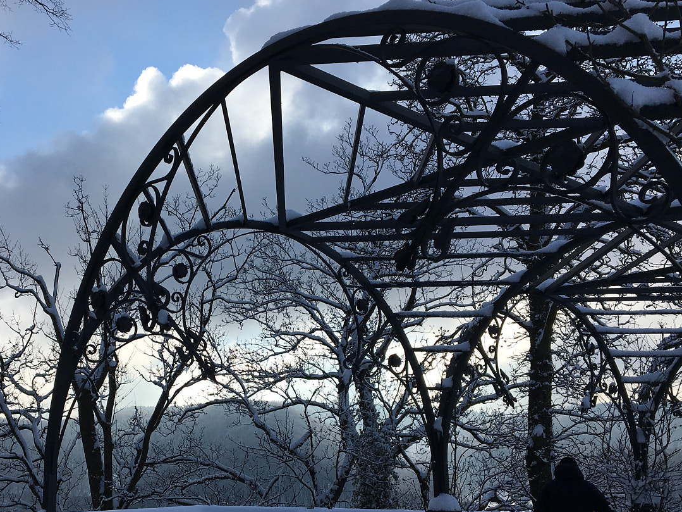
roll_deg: +0.9
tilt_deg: +11.2
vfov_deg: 33.4
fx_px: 847
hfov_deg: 43.3
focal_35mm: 43
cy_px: 329
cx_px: 229
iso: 25
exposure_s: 1/2653
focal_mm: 4.15
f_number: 2.2
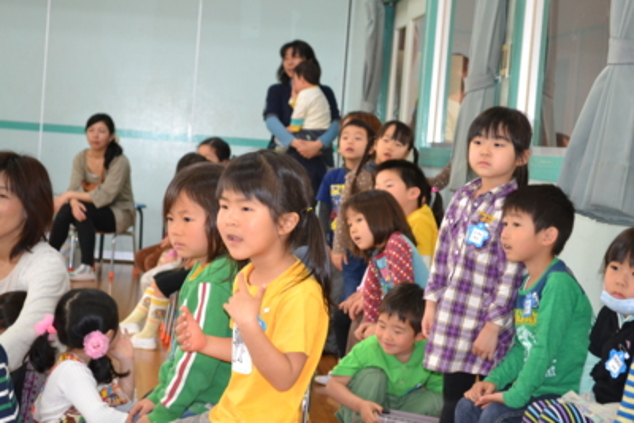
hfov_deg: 24.6
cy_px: 212
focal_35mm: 82
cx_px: 317
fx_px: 1453
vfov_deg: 16.6
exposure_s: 1/60
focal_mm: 55
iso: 1800
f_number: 5.6
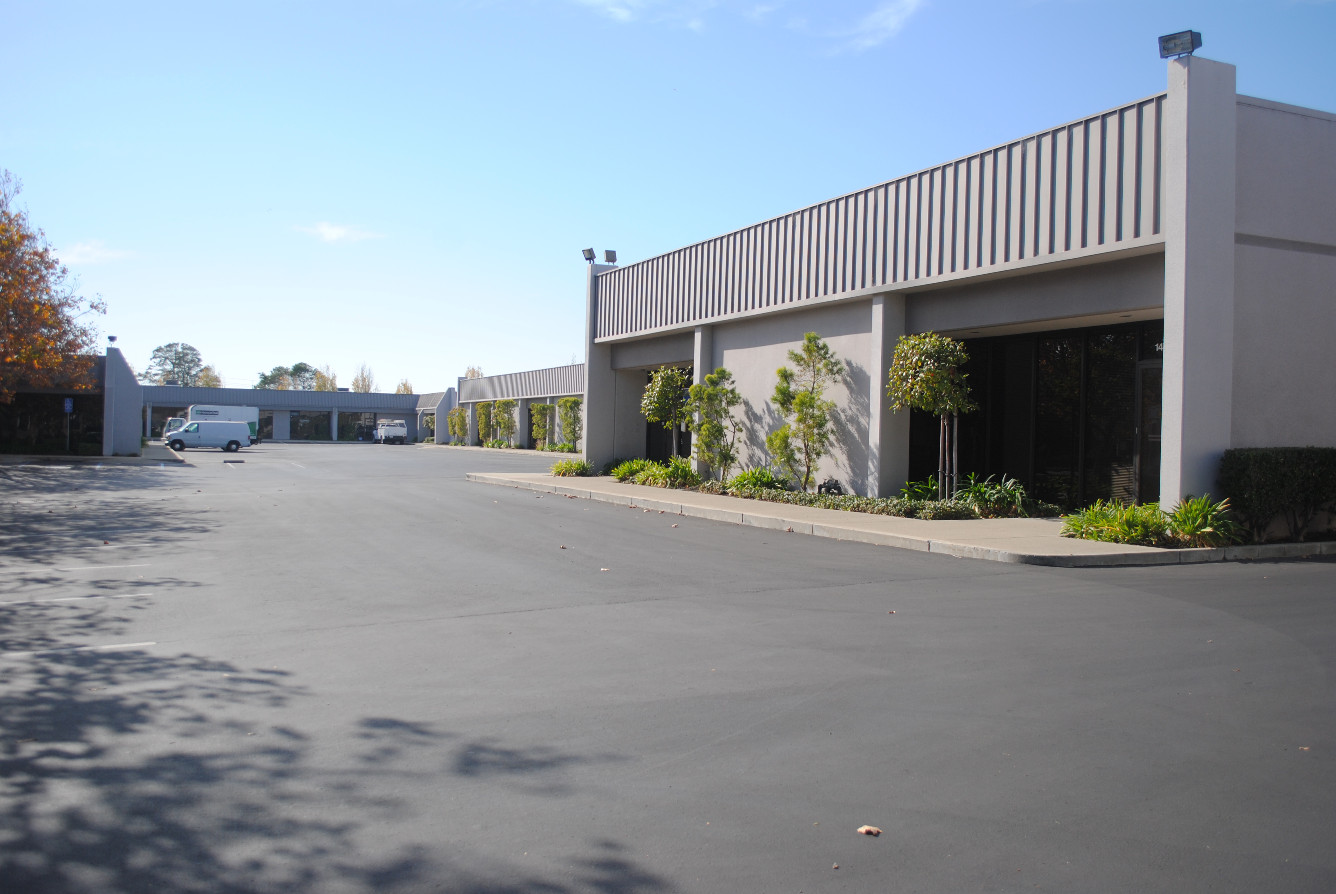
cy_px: 447
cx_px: 668
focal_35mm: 33
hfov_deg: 57.2
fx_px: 1226
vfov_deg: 40.1
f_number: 3.8
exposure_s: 1/800
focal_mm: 22
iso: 100
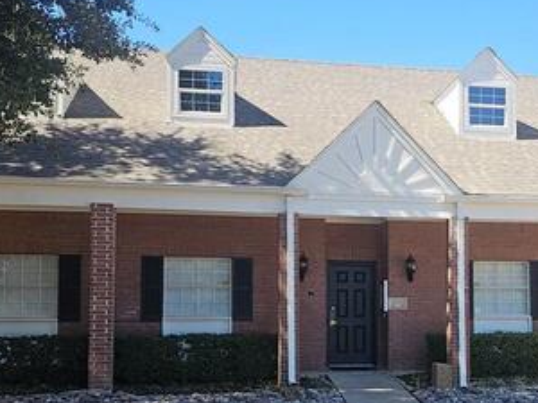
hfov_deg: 38.1
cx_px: 389
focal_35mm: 49
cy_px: 288
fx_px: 762
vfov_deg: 29.3
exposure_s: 1/250
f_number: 1.7
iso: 10
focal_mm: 6.3
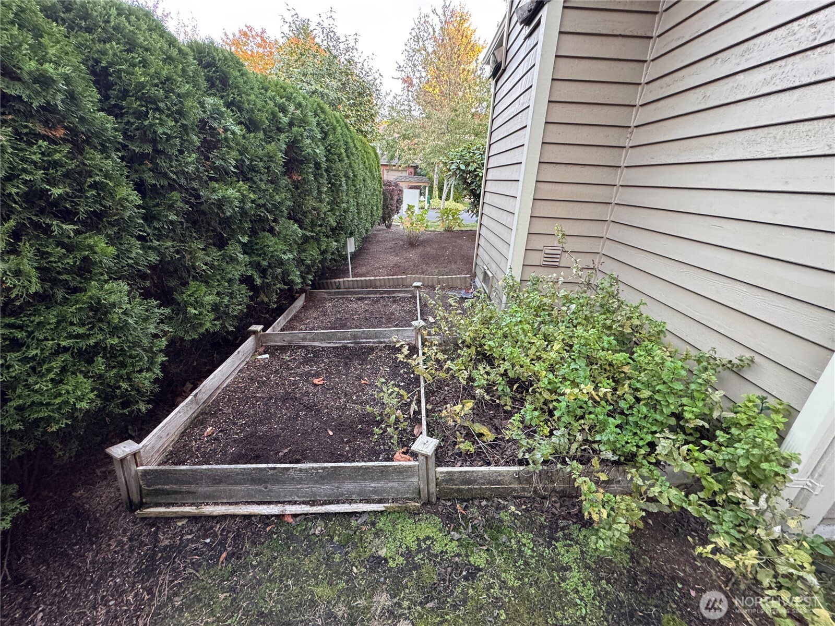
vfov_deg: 85.7
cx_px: 418
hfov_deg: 102.1
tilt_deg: -21.8
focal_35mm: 14
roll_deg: -3.2
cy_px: 313
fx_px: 338
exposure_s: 1/98
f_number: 2.2
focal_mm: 2.22
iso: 320
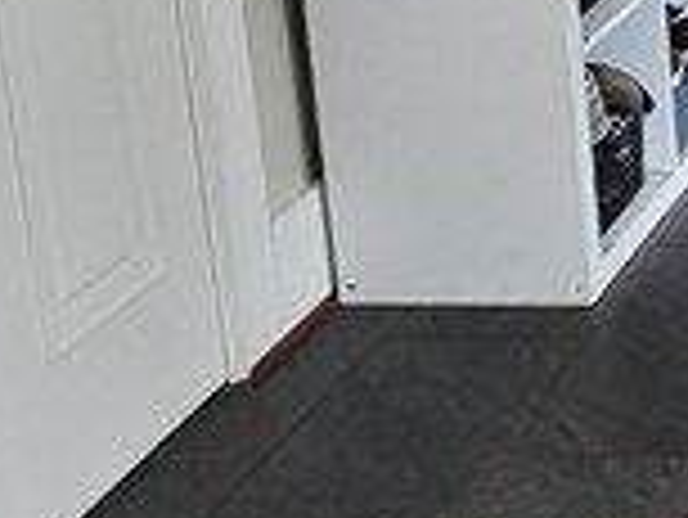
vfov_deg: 15.9
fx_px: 1730
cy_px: -212
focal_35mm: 87
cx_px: 1300
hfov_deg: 17.4
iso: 100
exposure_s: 1/60
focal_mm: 2.2
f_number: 2.2
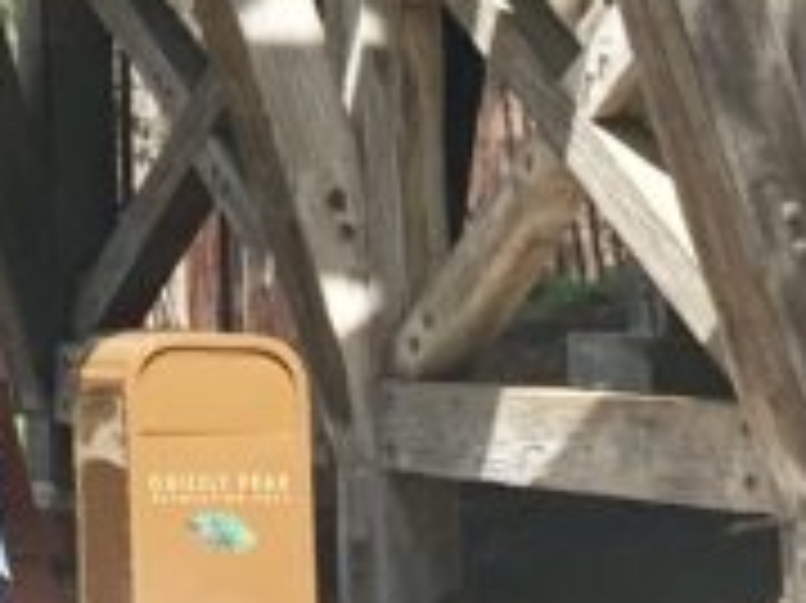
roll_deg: -0.4
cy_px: -446
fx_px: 4049
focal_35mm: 174
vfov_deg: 8.2
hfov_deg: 11.0
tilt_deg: +8.2
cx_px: -369
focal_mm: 4.25
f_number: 1.8
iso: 25
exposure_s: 1/555
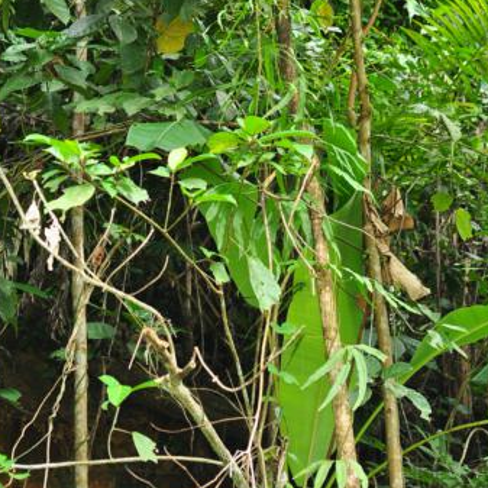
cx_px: 273
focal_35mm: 136
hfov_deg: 12.8
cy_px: 78
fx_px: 2169
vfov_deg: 12.8
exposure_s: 1/80
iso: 250
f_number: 4.5
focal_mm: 60
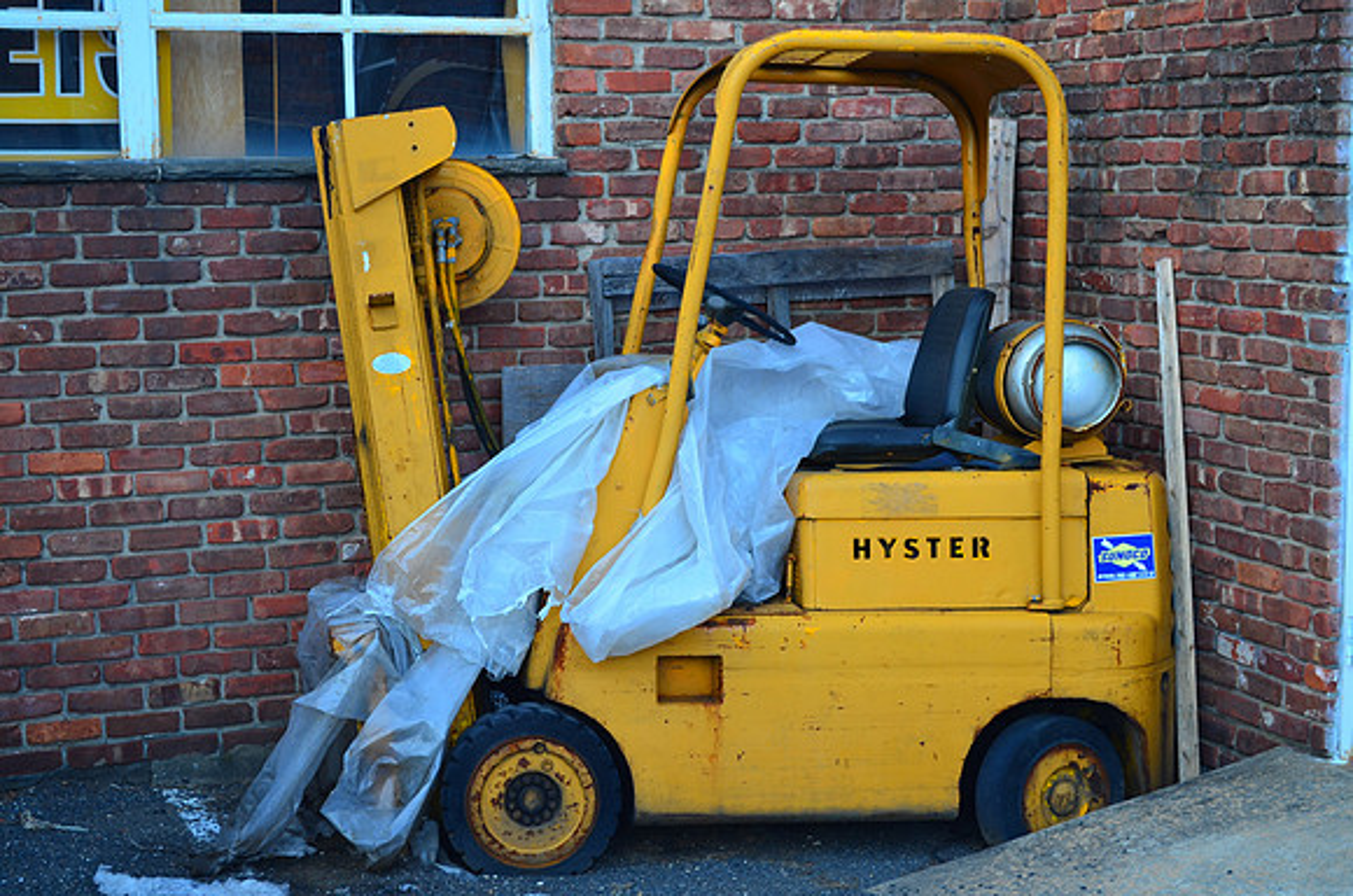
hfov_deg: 30.6
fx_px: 2475
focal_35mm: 66
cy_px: 448
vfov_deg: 20.5
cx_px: 676
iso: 125
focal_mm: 44
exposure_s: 1/30
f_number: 5.3
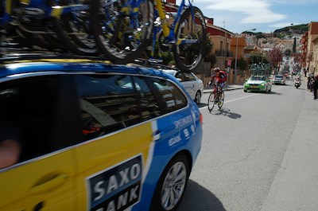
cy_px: 106
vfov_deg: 47.7
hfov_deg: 67.5
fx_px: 238
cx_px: 159
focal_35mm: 27
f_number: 10
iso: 200
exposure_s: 1/400
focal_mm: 18
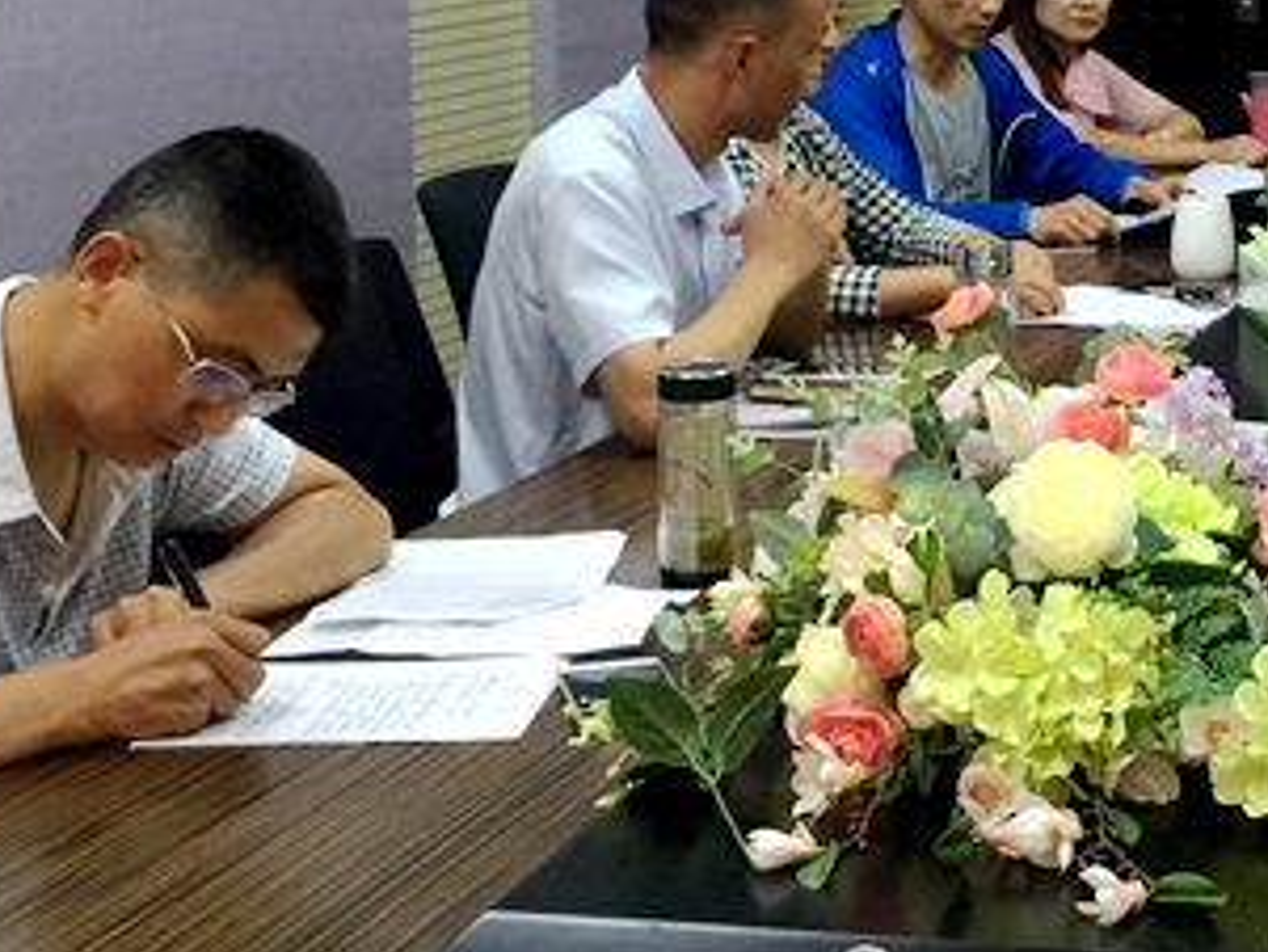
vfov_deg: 18.9
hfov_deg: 23.9
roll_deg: -2.4
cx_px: 1352
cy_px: 168
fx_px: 2822
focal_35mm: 77
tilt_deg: -6.6
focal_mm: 4.15
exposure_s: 1/17
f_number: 2.2
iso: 40
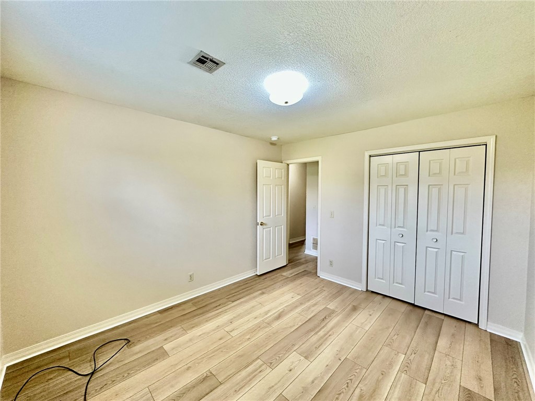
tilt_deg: -2.2
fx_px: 216
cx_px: 268
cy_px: 200
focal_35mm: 14
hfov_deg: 102.1
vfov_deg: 85.7
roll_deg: -0.2
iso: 250
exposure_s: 1/120
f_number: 2.2
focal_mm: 2.22
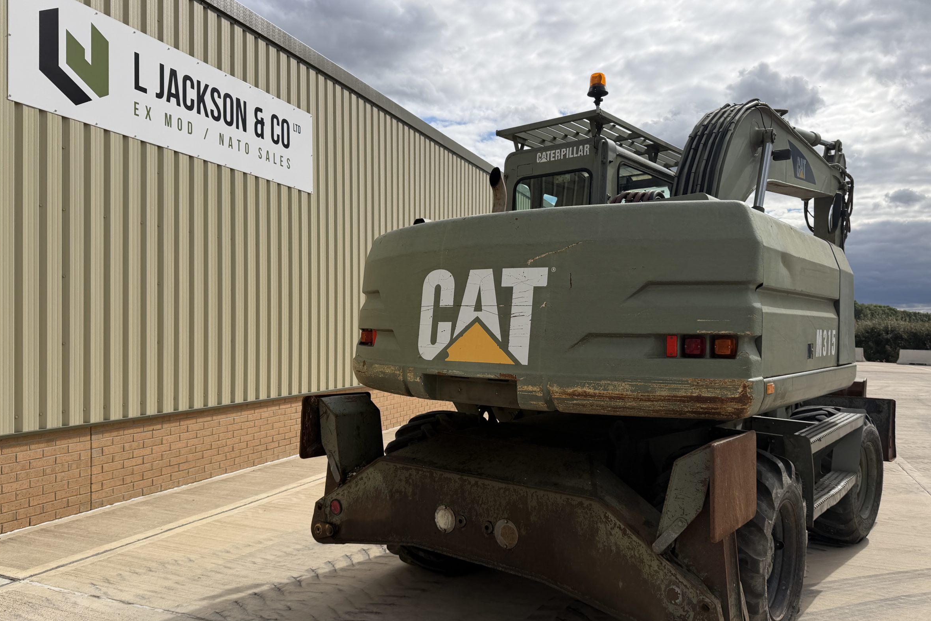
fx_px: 698
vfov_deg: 47.9
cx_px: 473
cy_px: 327
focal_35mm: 27
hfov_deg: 67.4
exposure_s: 1/7353
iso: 80
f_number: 1.78
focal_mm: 6.76
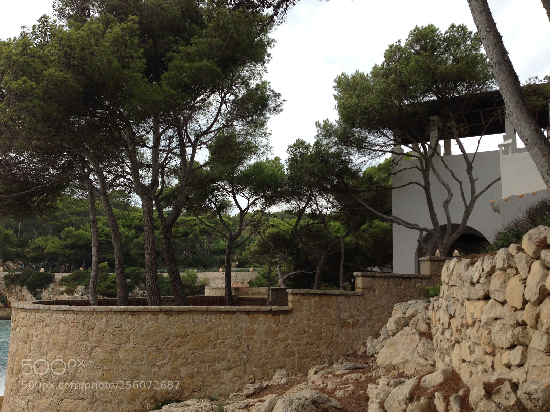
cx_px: 275
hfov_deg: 55.4
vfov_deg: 42.9
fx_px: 524
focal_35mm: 33
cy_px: 206
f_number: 2.4
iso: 50
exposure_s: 1/695
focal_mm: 4.12
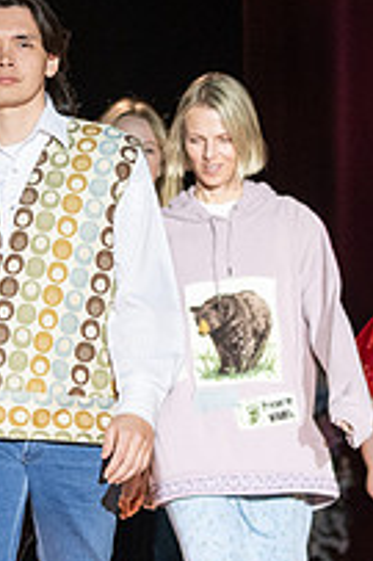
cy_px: 292
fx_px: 5231
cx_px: 432
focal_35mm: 336
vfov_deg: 6.1
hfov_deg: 4.1
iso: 800
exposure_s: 1/1000
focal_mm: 70
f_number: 2.8
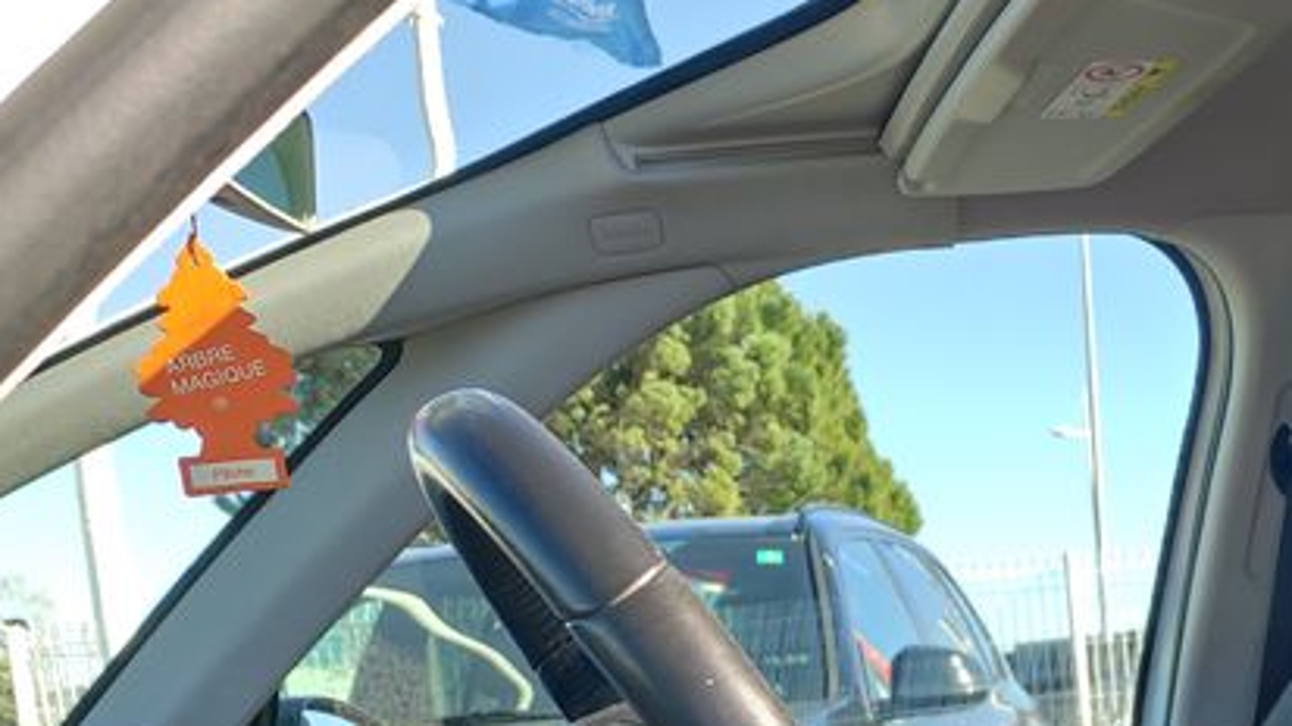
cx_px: 1254
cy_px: 1094
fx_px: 2260
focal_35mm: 66
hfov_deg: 30.0
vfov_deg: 16.6
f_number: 1.89
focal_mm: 5.43
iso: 69
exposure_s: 1/100
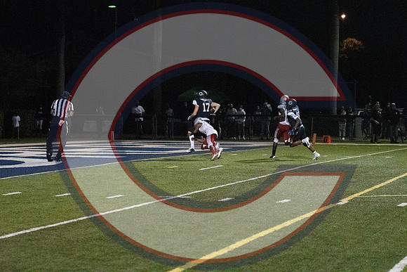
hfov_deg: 19.5
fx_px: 1187
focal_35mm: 105
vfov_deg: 13.0
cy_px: 136
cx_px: 204
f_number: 2.8
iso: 36000
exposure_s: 1/3200
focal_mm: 70
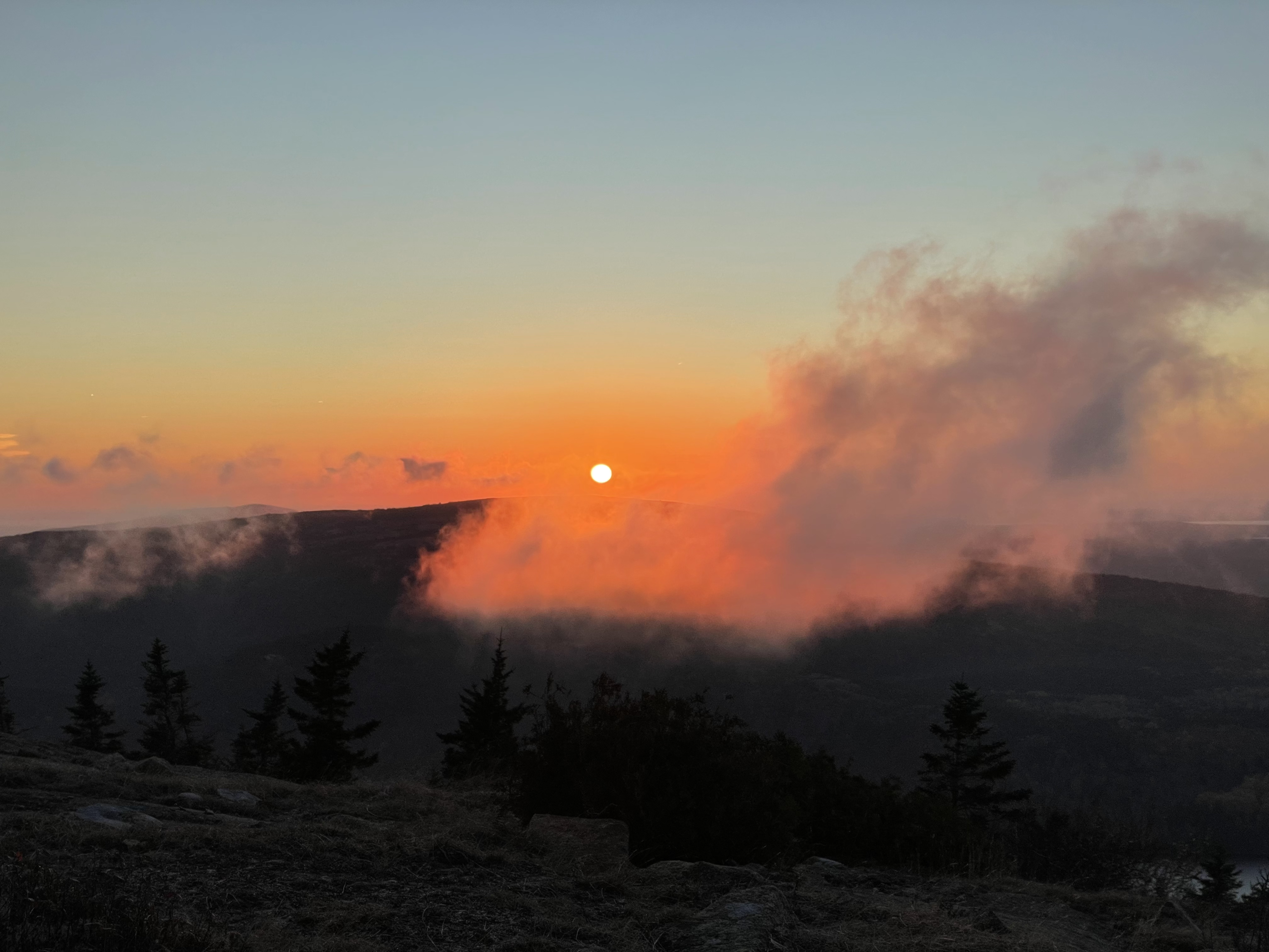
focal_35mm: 52
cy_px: 476
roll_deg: +1.0
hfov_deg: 36.8
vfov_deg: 28.0
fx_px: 1906
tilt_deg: -1.1
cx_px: 634
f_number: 2
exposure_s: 1/856
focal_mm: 6
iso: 25
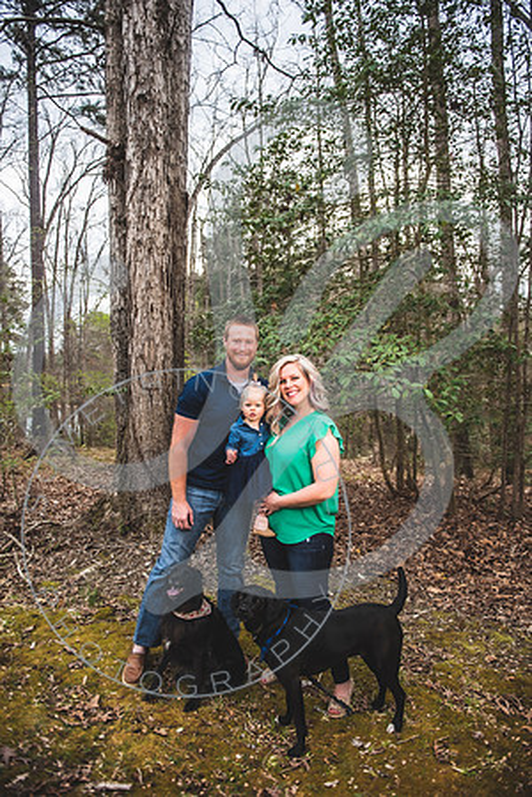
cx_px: 266
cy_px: 398
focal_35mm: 24
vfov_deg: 73.7
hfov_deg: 53.1
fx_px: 532
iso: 100
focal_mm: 24
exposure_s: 1/500
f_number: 2.8
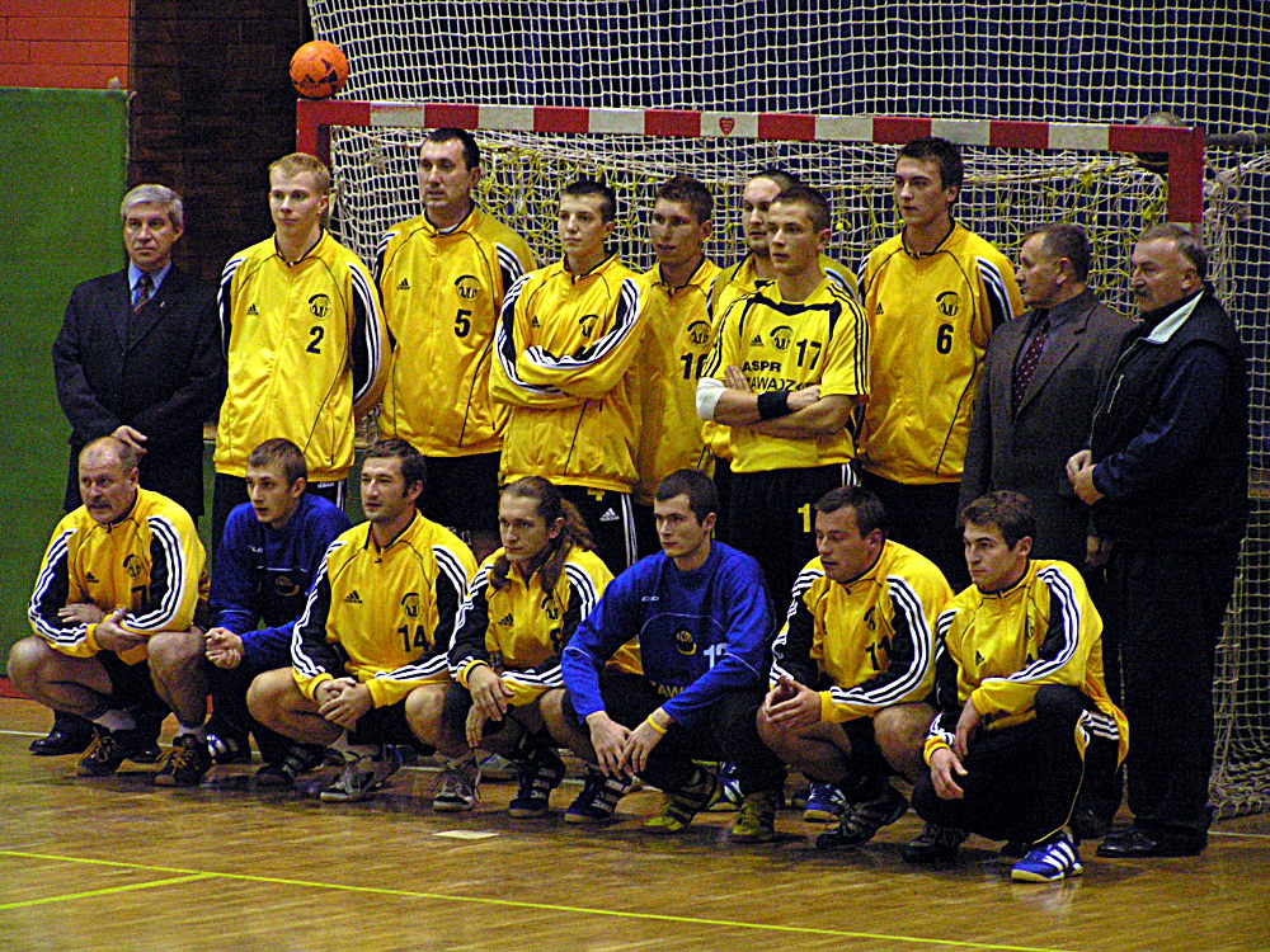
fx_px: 7668
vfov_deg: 7.1
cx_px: 635
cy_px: 476
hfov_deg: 9.5
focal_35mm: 209
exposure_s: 1/60
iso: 400
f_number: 3.2
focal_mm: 34.7
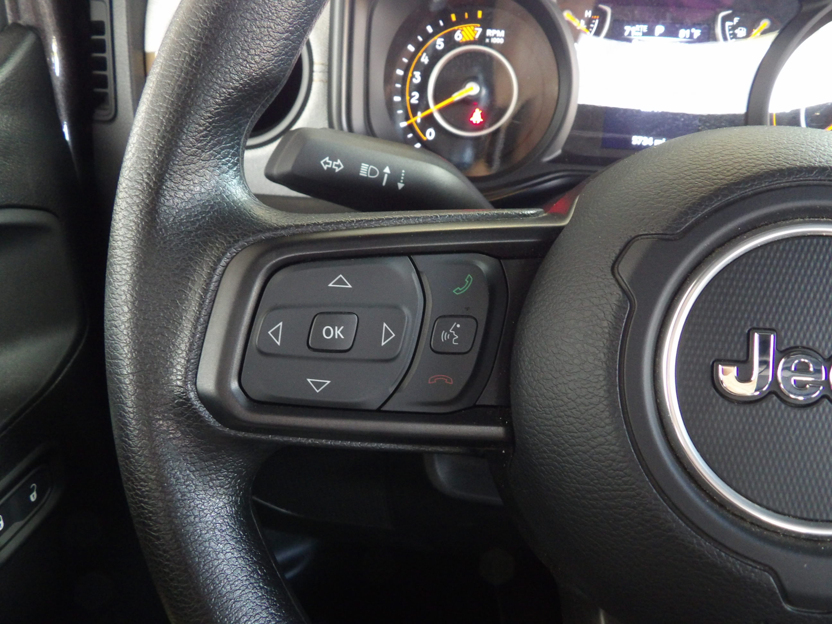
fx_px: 673
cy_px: 312
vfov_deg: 49.7
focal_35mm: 28
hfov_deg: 63.4
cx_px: 416
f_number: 3.4
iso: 539
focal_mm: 5
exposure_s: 1/17
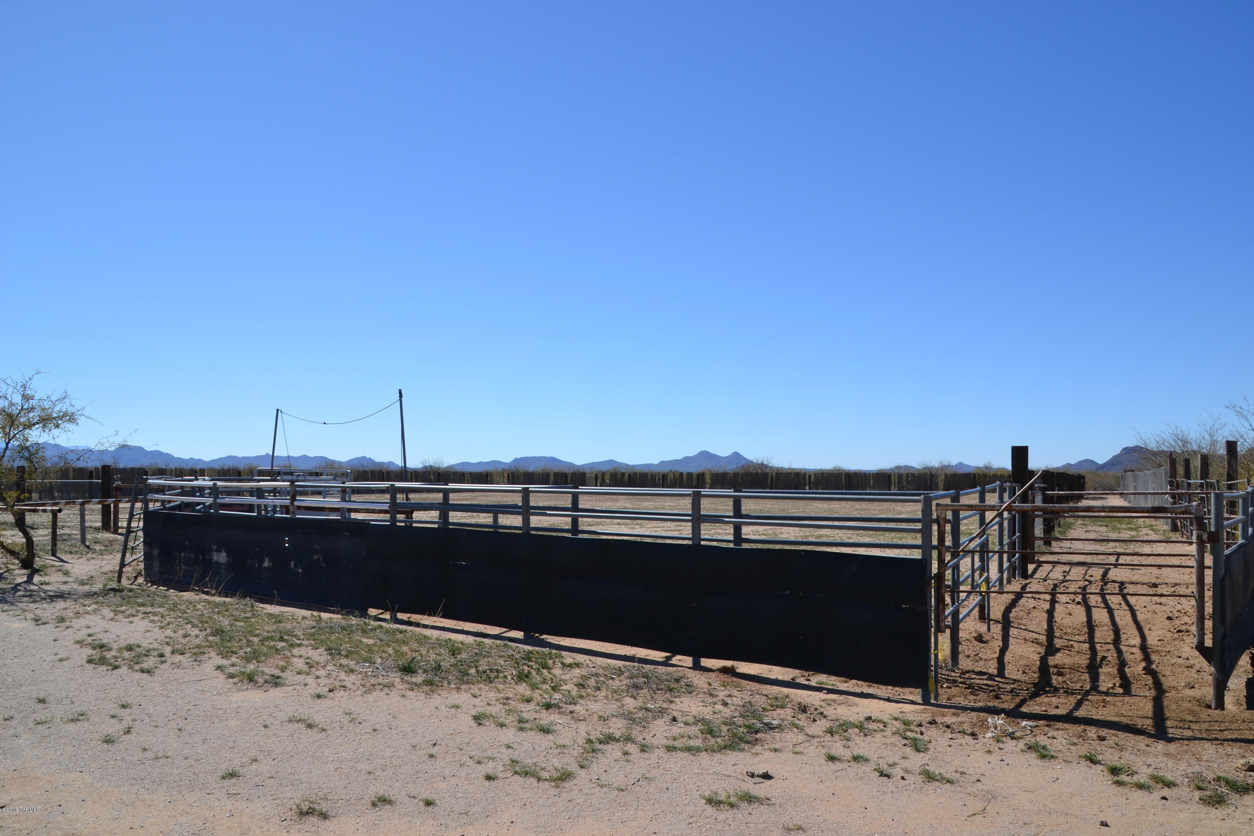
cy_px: 418
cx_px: 627
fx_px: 940
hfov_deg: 67.4
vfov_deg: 47.9
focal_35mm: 27
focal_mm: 18
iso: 100
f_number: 9
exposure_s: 1/320
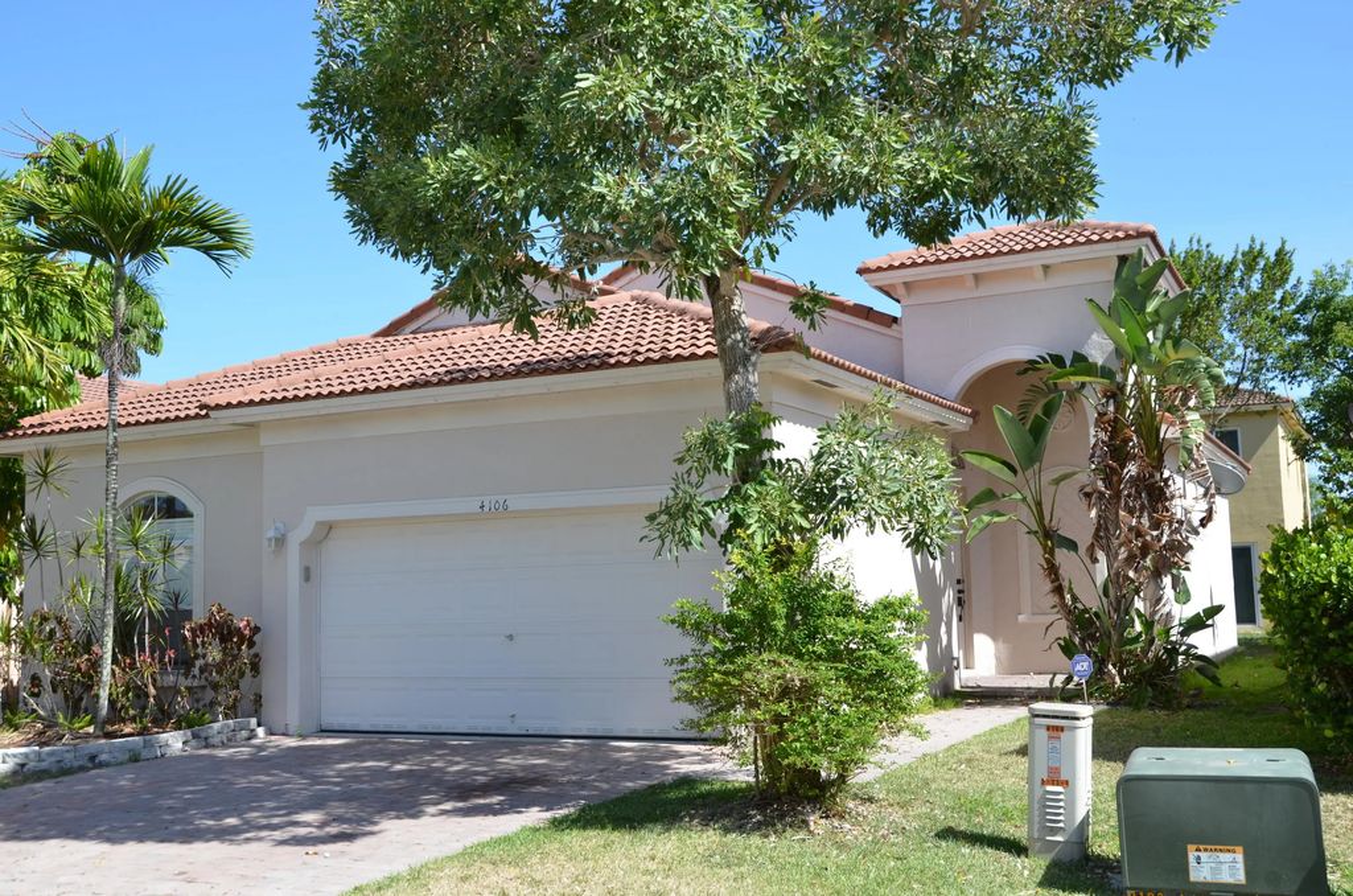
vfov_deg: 34.1
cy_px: 448
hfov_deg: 49.6
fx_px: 1463
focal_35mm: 39
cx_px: 676
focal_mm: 26
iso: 125
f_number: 8
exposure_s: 1/250
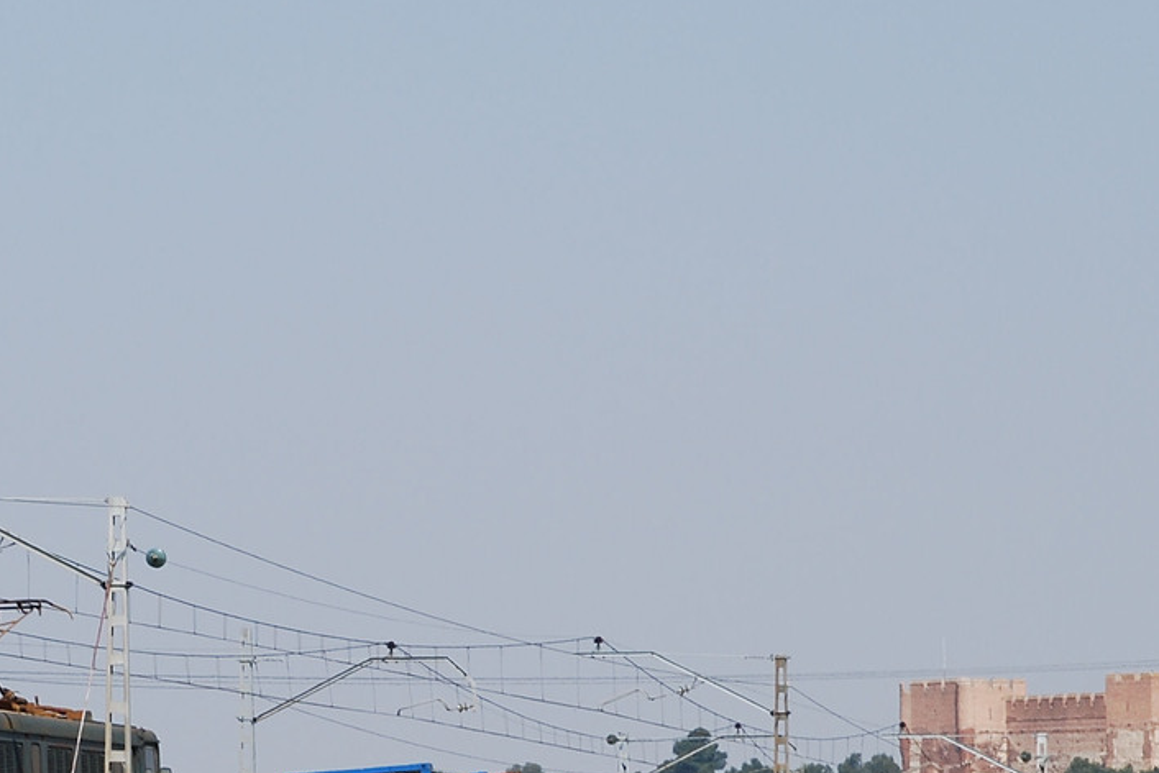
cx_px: 353
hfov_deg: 6.7
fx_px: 9865
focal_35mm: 306
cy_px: 707
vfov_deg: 4.5
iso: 100
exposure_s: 1/320
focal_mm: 75
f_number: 7.1
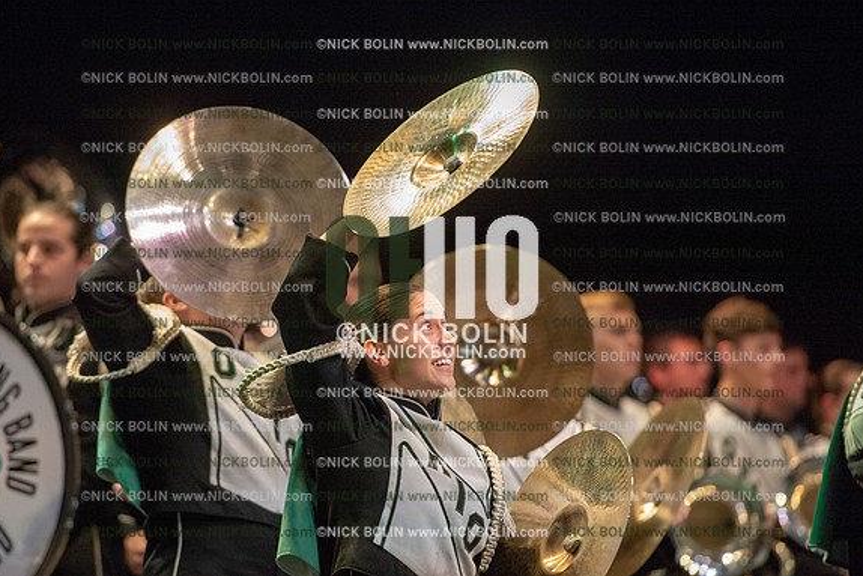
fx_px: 4843
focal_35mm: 202
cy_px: 287
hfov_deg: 10.2
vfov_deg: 6.8
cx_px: 432
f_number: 2.8
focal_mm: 200
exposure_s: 1/2000
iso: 8000
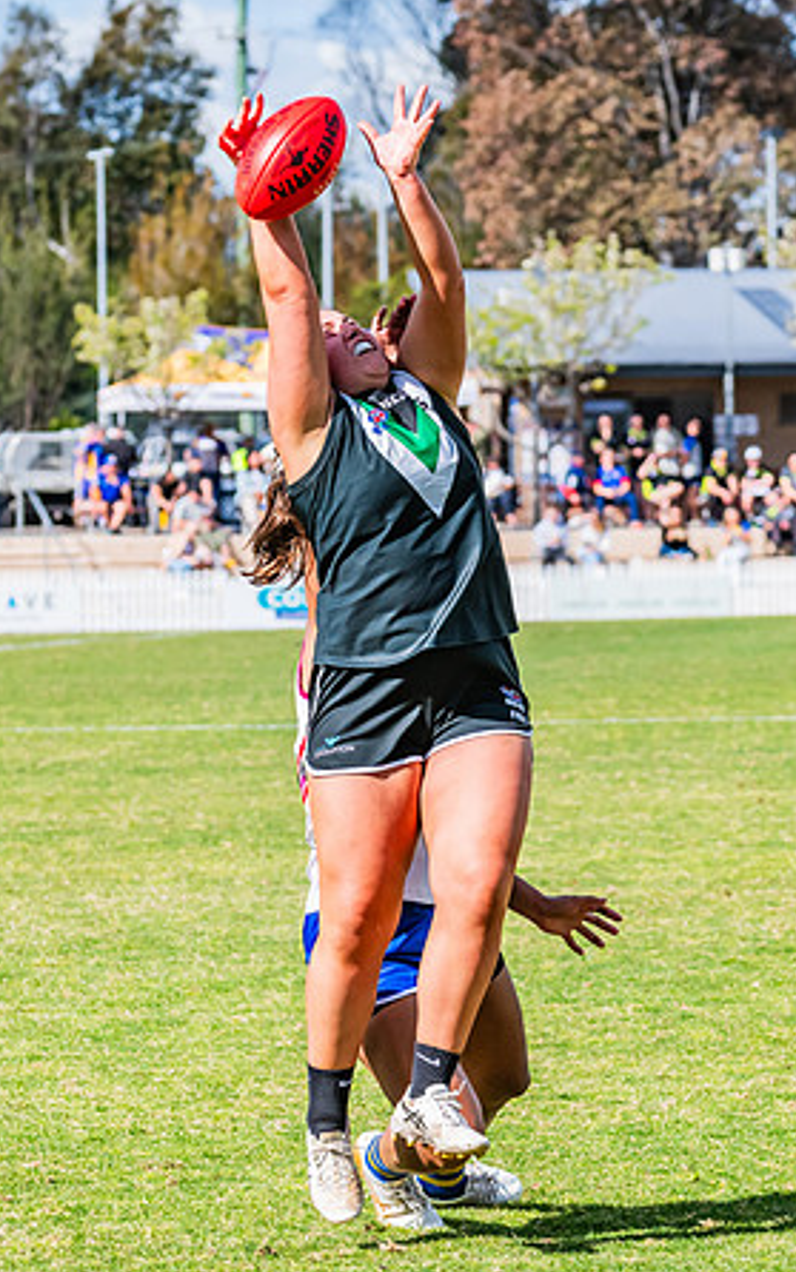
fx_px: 9157
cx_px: 249
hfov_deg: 5.0
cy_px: 641
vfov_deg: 7.9
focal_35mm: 264
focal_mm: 170
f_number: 10
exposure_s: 1/1250
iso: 800
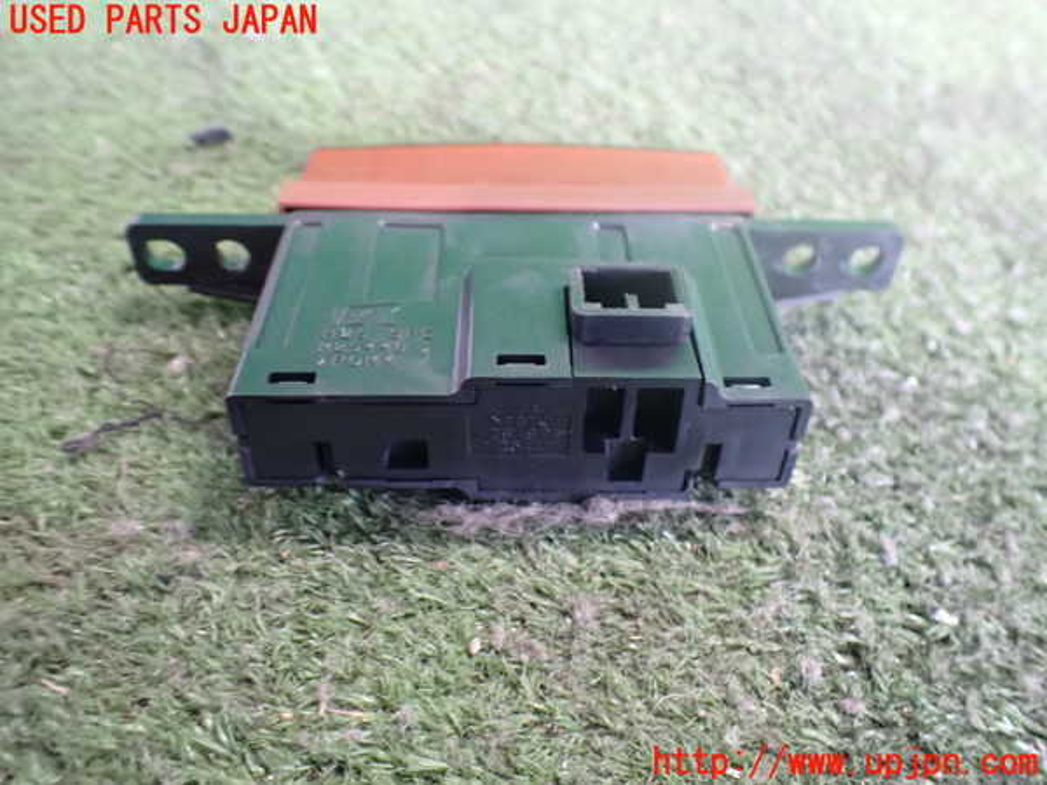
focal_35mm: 30
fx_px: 907
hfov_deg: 60.0
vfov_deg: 46.8
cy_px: 392
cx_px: 524
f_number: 2.3
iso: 1250
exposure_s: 1/30
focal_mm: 5.4
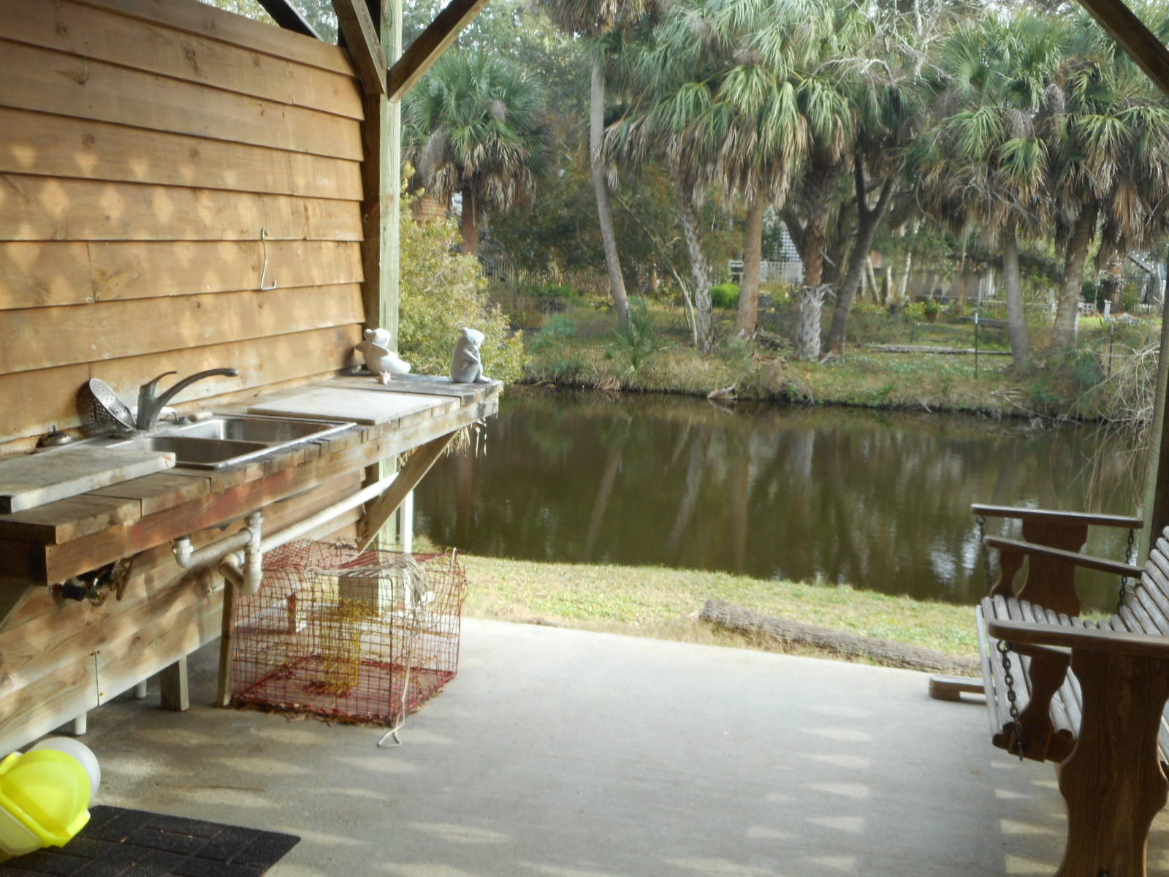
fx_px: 1317
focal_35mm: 39
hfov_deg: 47.9
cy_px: 438
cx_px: 584
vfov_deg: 36.8
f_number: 4.5
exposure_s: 1/40
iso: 80
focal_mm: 6.9
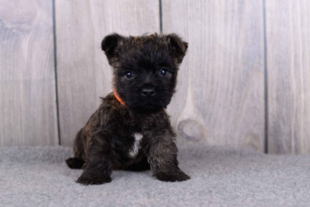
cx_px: 155
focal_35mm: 50
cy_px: 104
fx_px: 431
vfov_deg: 27.0
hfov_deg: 39.6
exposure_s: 1/100
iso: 1600
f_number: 5.6
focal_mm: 50
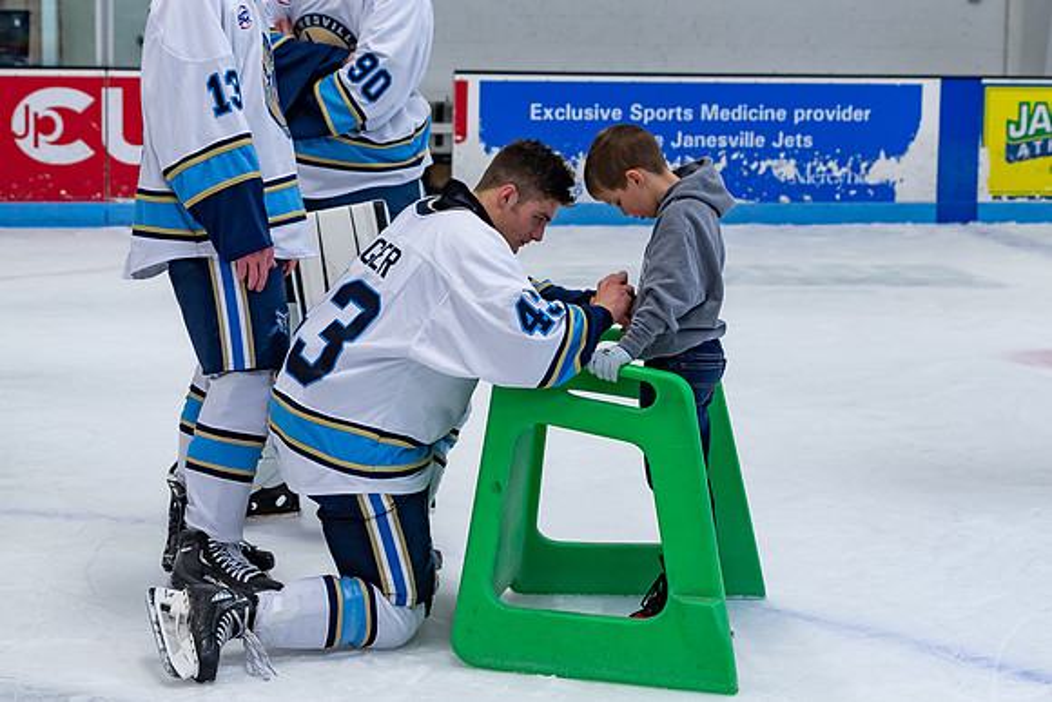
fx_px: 2372
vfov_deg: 16.8
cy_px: 290
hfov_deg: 25.0
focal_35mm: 81
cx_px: 543
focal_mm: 45
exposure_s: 1/250
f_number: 4
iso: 400
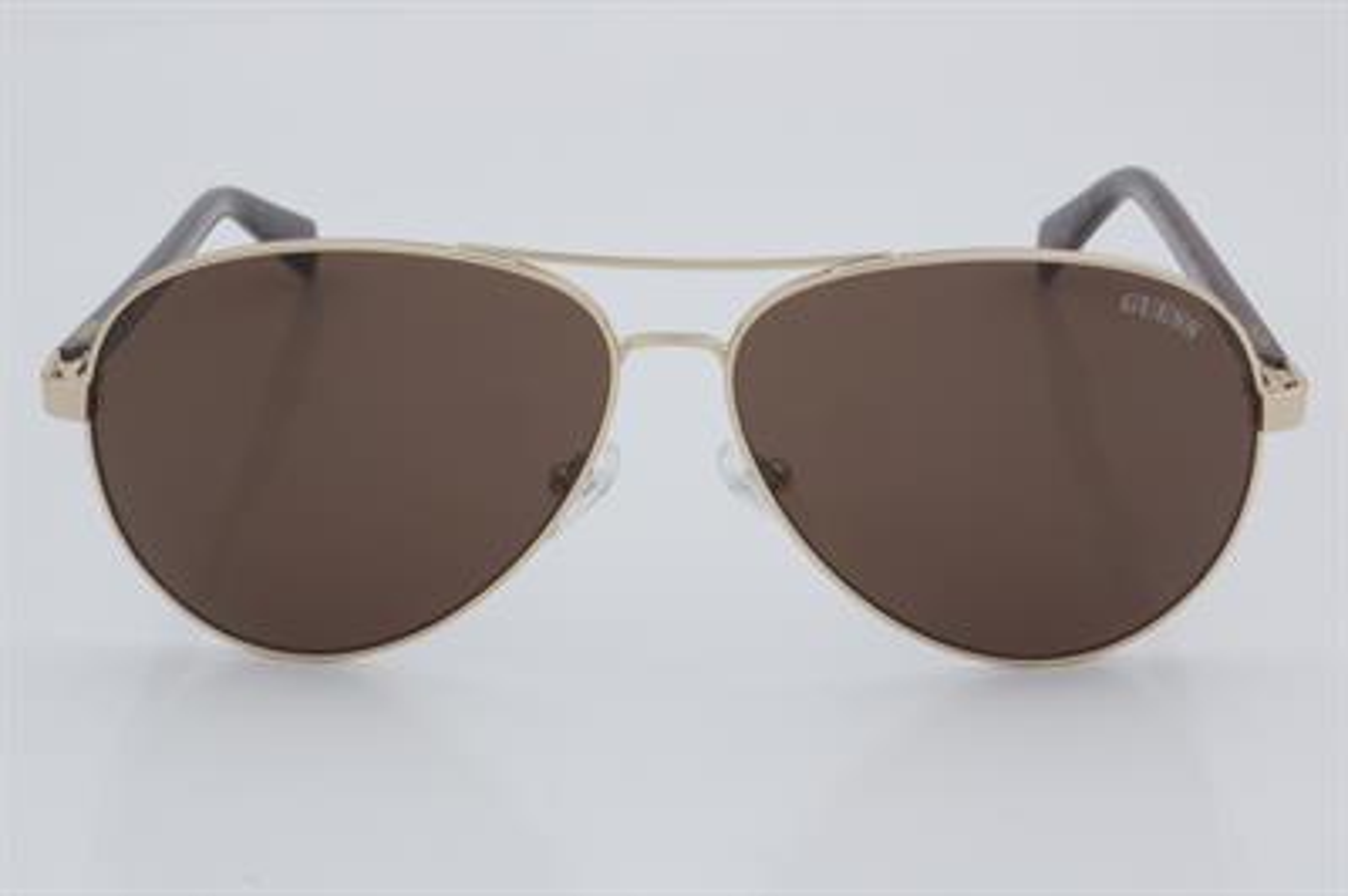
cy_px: 448
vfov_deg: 16.5
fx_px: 3087
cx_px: 674
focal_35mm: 82
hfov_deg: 24.6
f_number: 32
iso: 100
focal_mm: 55
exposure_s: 1/4
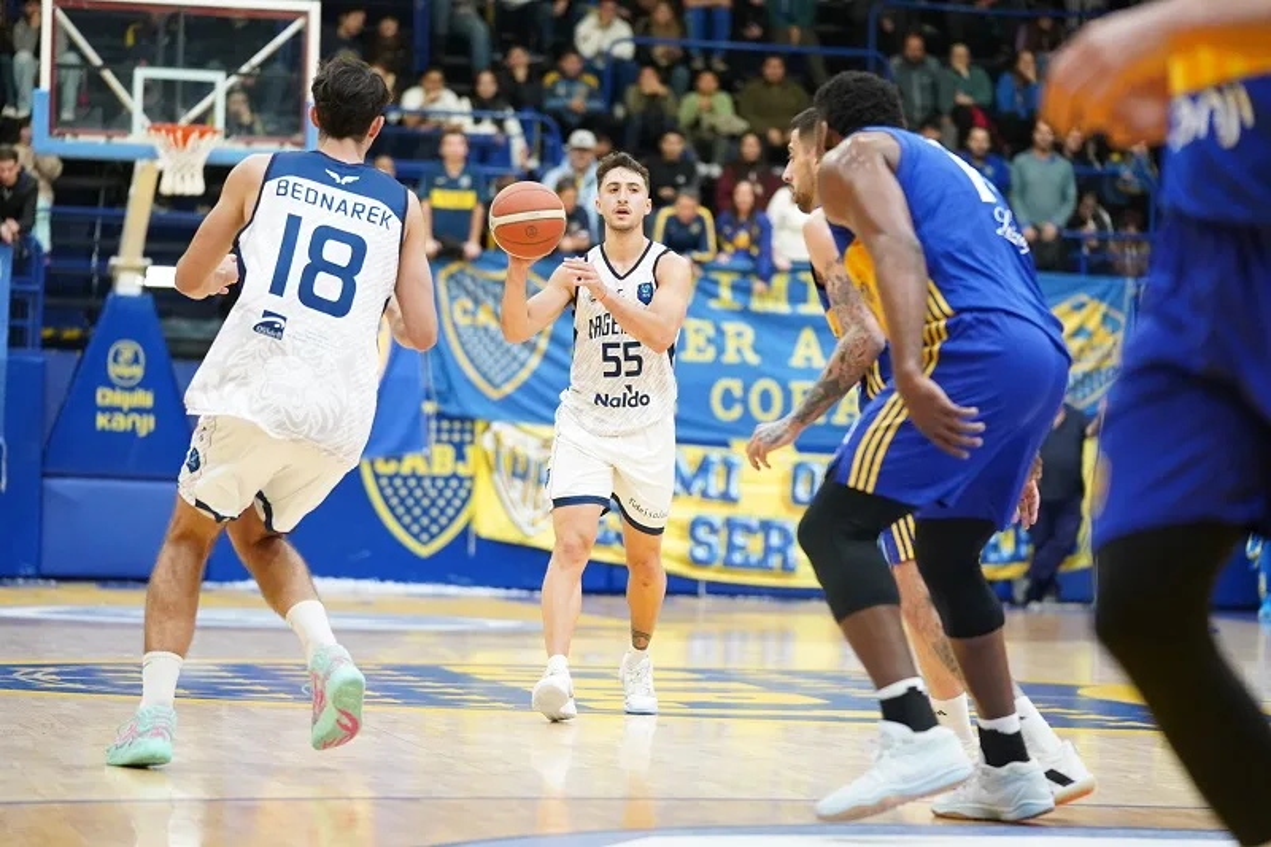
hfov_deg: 17.1
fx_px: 4236
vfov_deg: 11.4
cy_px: 424
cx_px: 636
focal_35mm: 120
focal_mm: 120
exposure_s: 1/800
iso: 5000
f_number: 2.8
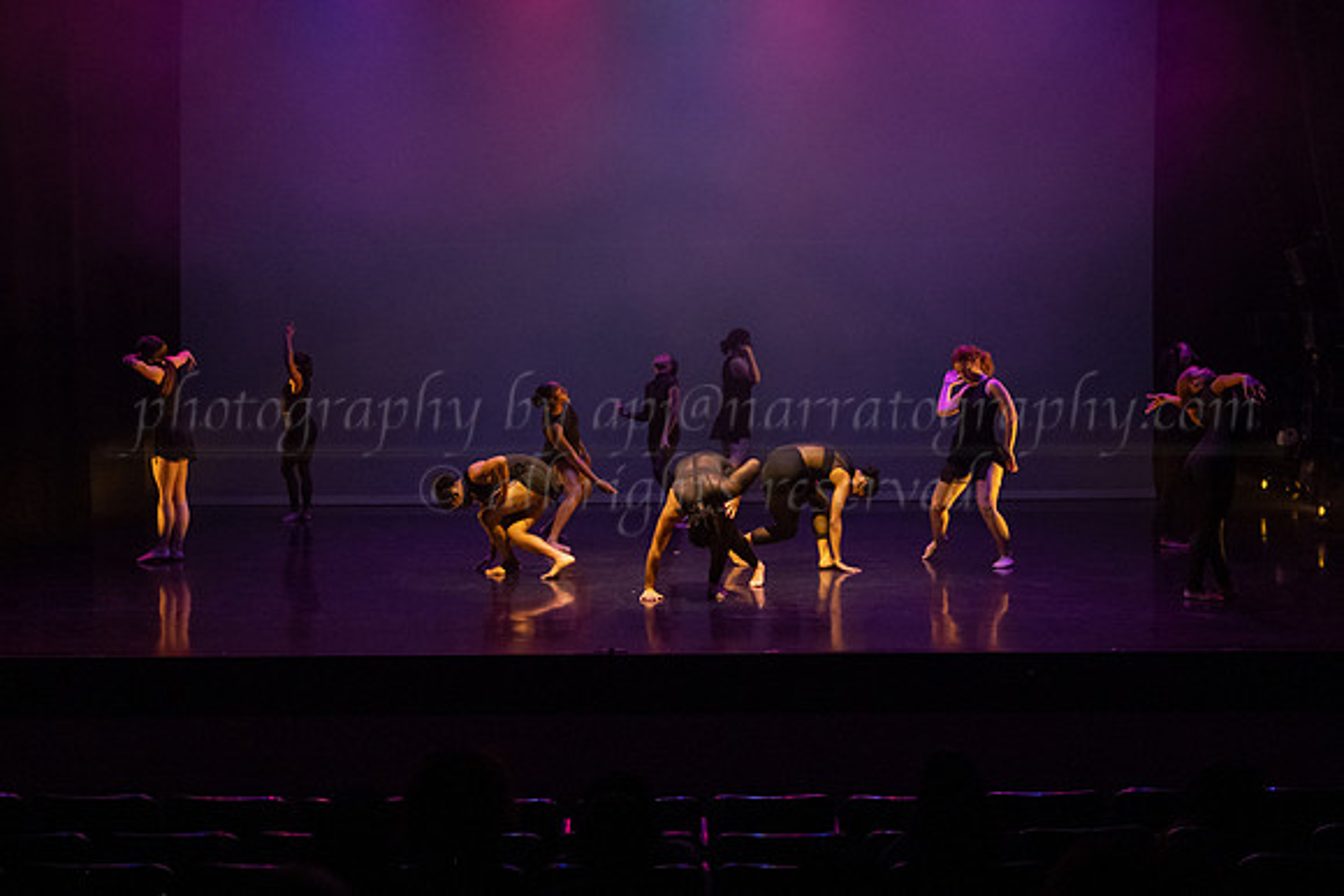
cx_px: 659
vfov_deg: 24.0
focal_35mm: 57
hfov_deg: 35.3
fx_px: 2113
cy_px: 456
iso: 4000
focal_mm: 44
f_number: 2.8
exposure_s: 1/320
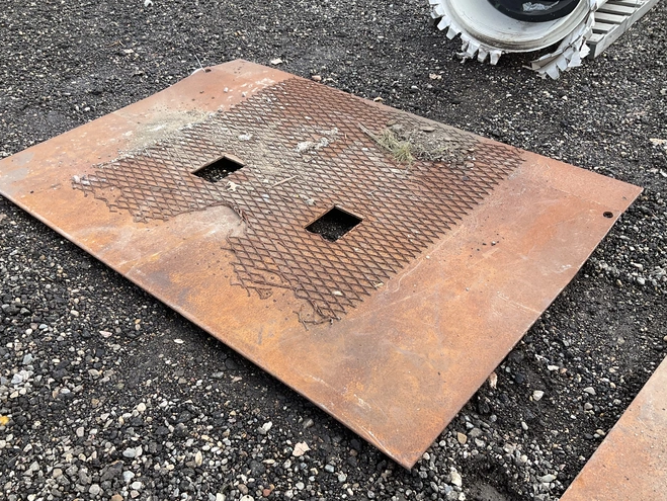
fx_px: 636
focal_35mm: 33
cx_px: 322
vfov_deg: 43.0
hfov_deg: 55.3
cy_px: 265
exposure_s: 1/397
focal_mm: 3
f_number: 1.8
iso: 25
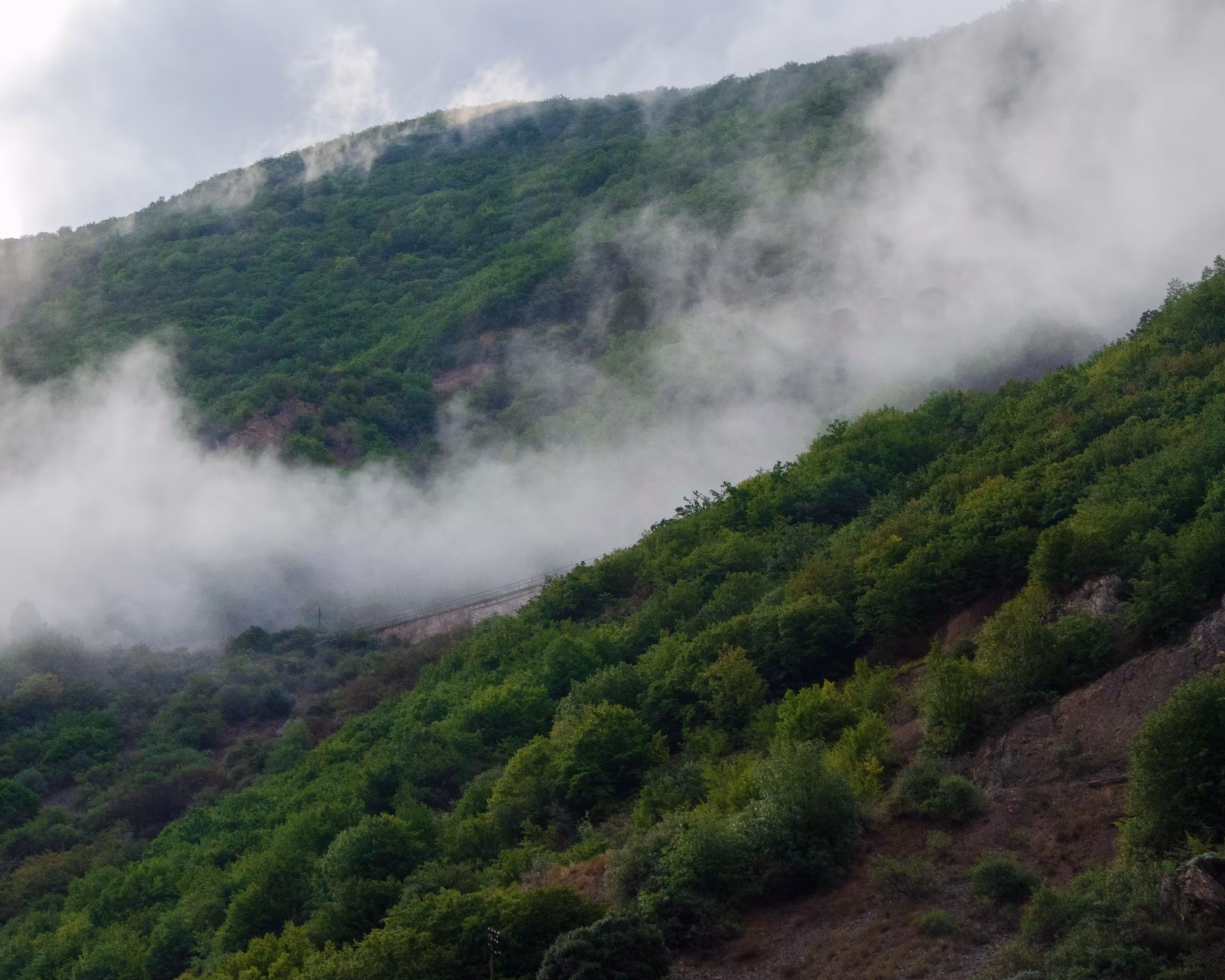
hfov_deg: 20.5
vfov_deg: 16.5
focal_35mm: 93
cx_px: 438
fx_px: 3372
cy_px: 461
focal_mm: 50
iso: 1600
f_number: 13
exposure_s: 1/640
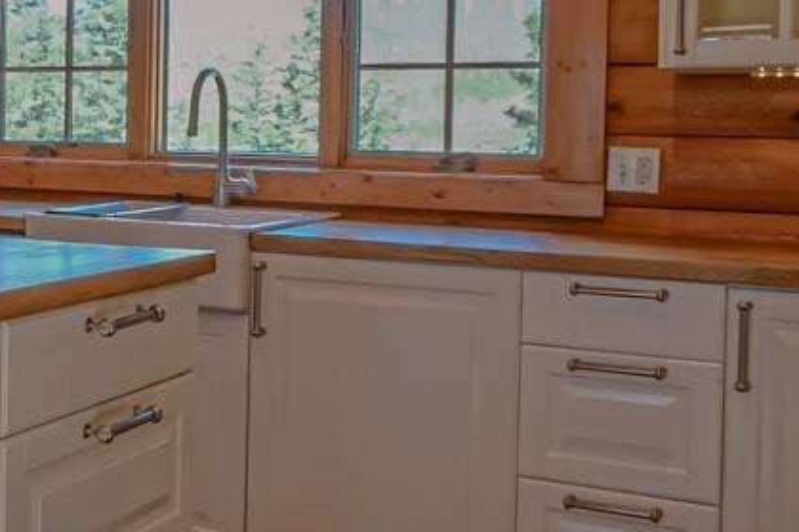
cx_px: -80
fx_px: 1220
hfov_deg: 32.0
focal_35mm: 55
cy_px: 111
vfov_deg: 24.2
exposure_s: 1/20
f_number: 11
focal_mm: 18
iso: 400
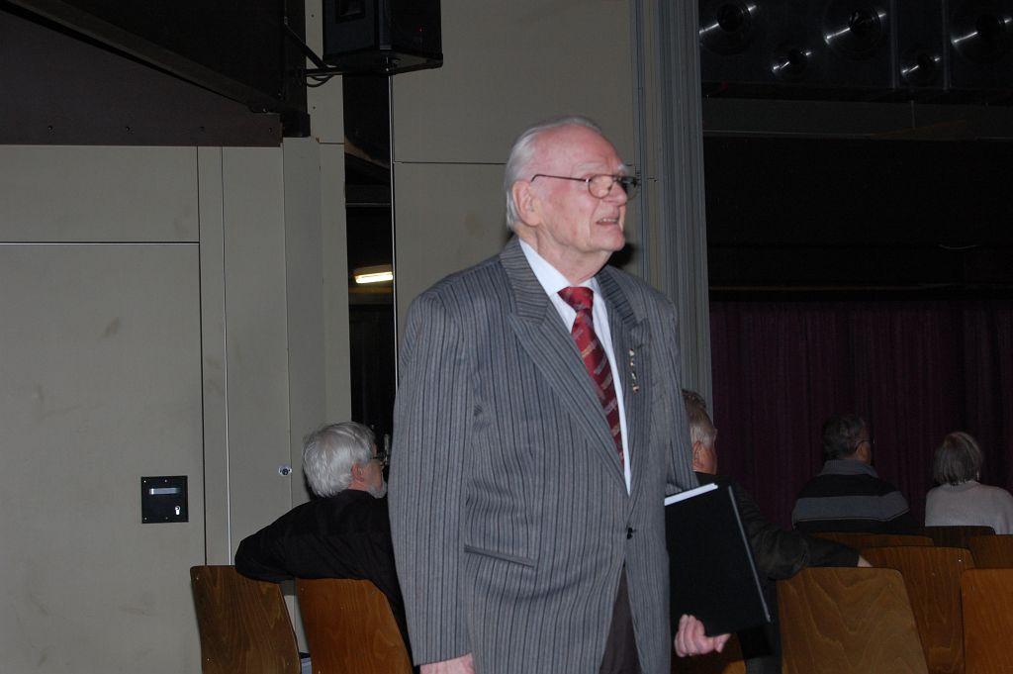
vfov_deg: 16.5
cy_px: 337
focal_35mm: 82
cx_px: 506
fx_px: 2320
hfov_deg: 24.6
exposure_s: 1/60
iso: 560
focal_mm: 55
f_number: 5.6
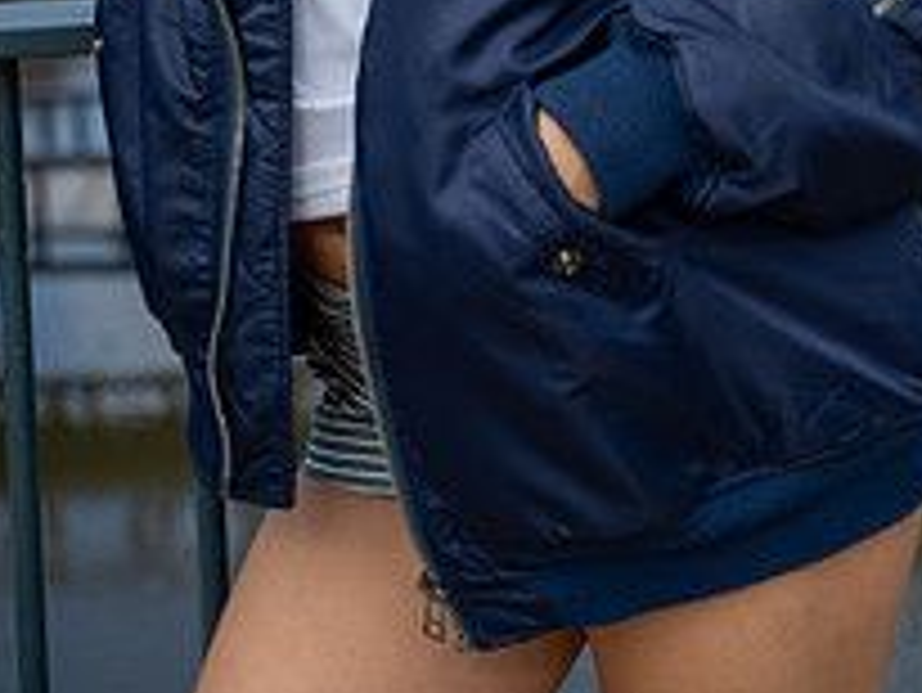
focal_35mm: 93
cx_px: 562
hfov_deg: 21.0
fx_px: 2479
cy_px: -274
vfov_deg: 15.0
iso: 400
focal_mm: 44
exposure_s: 1/4000
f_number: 2.8
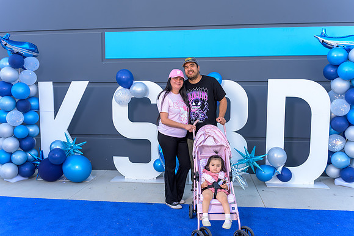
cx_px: 177
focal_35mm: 31
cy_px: 118
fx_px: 303
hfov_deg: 60.5
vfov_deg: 42.5
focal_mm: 30
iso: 100
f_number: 4
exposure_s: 1/125
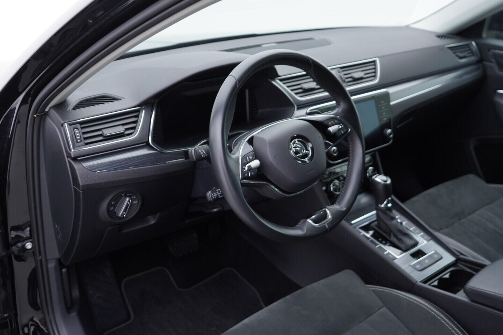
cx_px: 252
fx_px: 503
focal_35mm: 36
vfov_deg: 36.9
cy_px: 168
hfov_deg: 53.1
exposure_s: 1/40
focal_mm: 24
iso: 125
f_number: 2.8
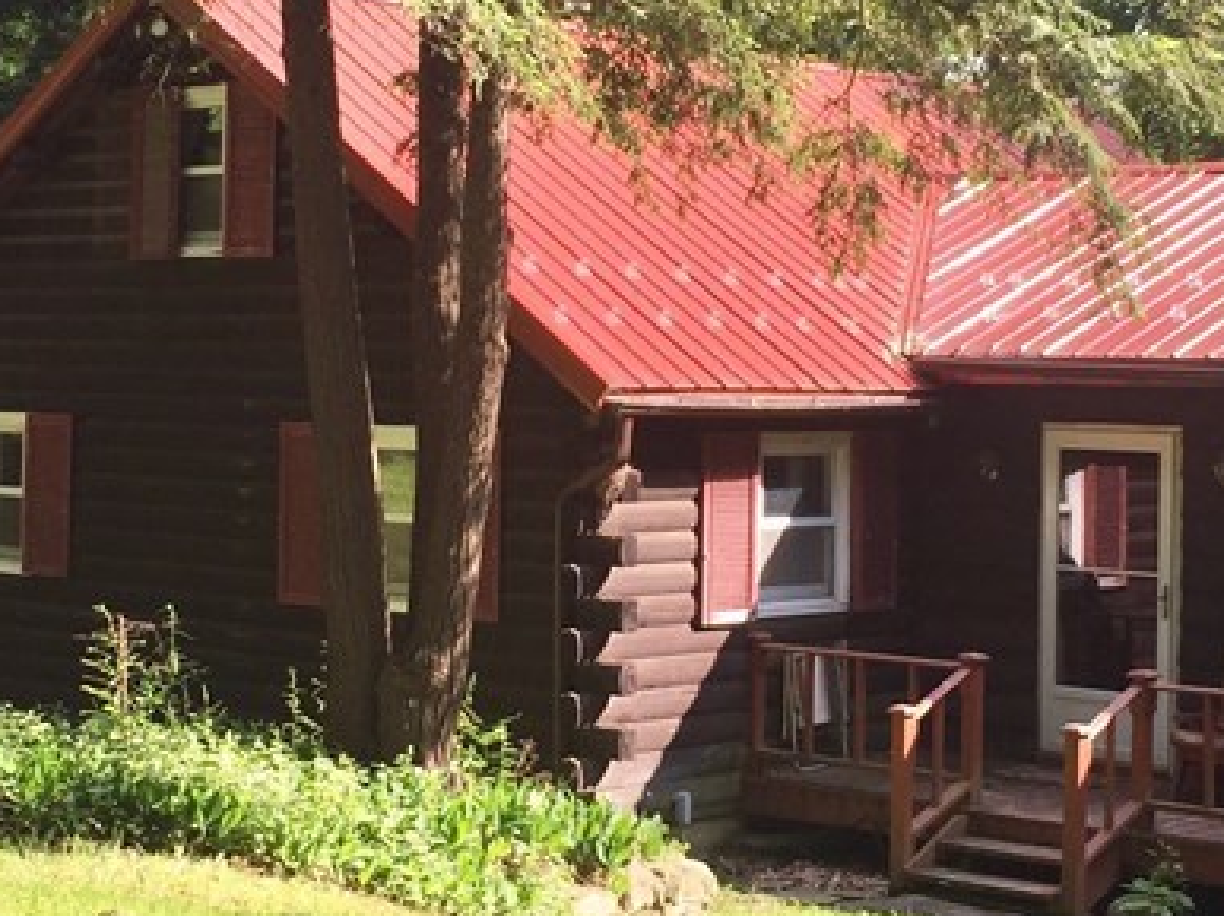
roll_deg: -2.2
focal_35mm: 77
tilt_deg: -0.3
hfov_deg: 25.3
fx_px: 2721
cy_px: 387
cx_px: 650
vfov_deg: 19.1
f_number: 2.2
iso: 32
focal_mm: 4.15
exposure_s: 1/488
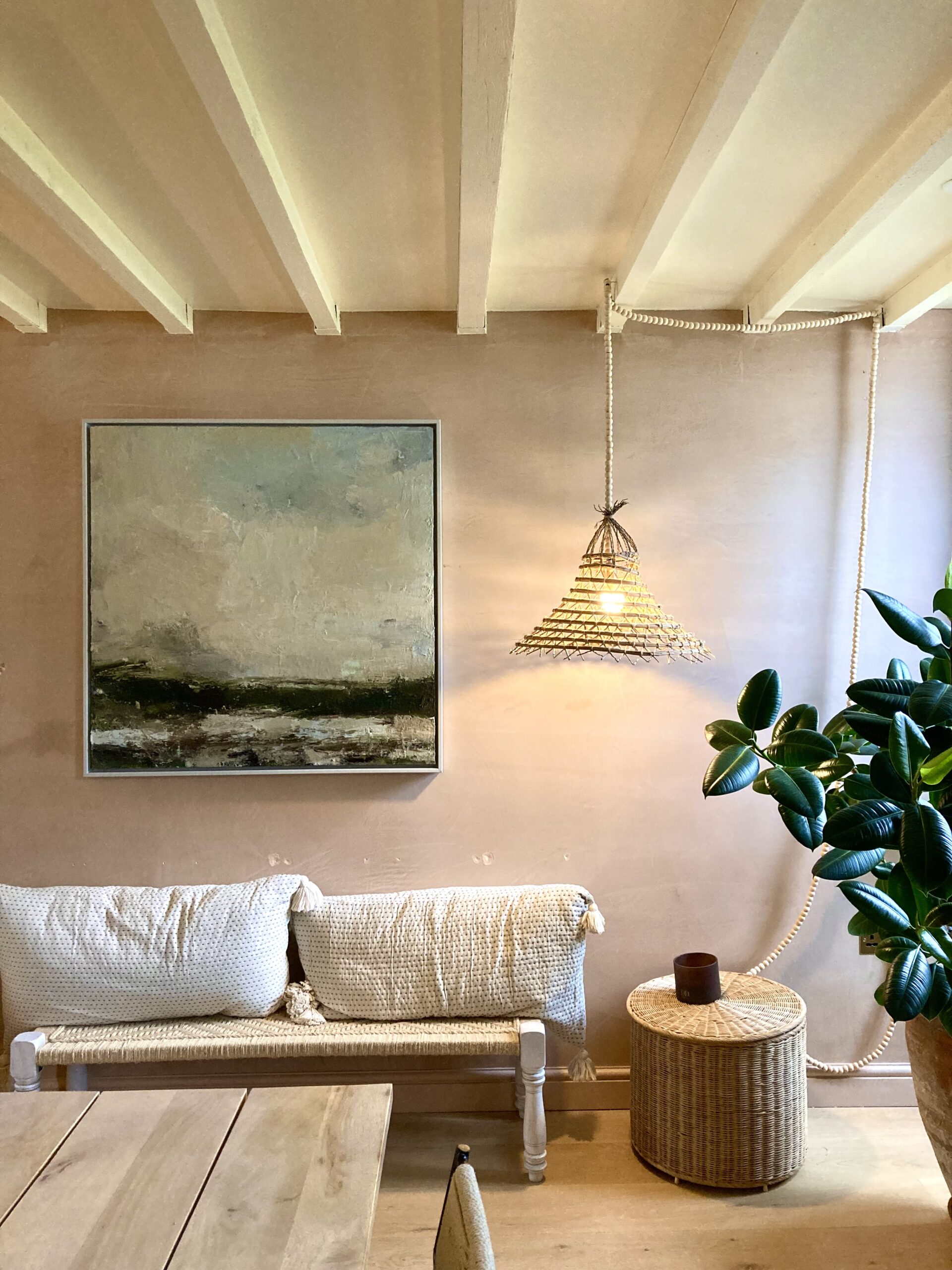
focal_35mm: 28
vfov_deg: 63.4
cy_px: 635
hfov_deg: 49.7
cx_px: 476
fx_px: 1027
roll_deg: +0.8
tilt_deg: +0.6
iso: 250
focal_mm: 3.99
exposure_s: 1/60
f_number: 1.8
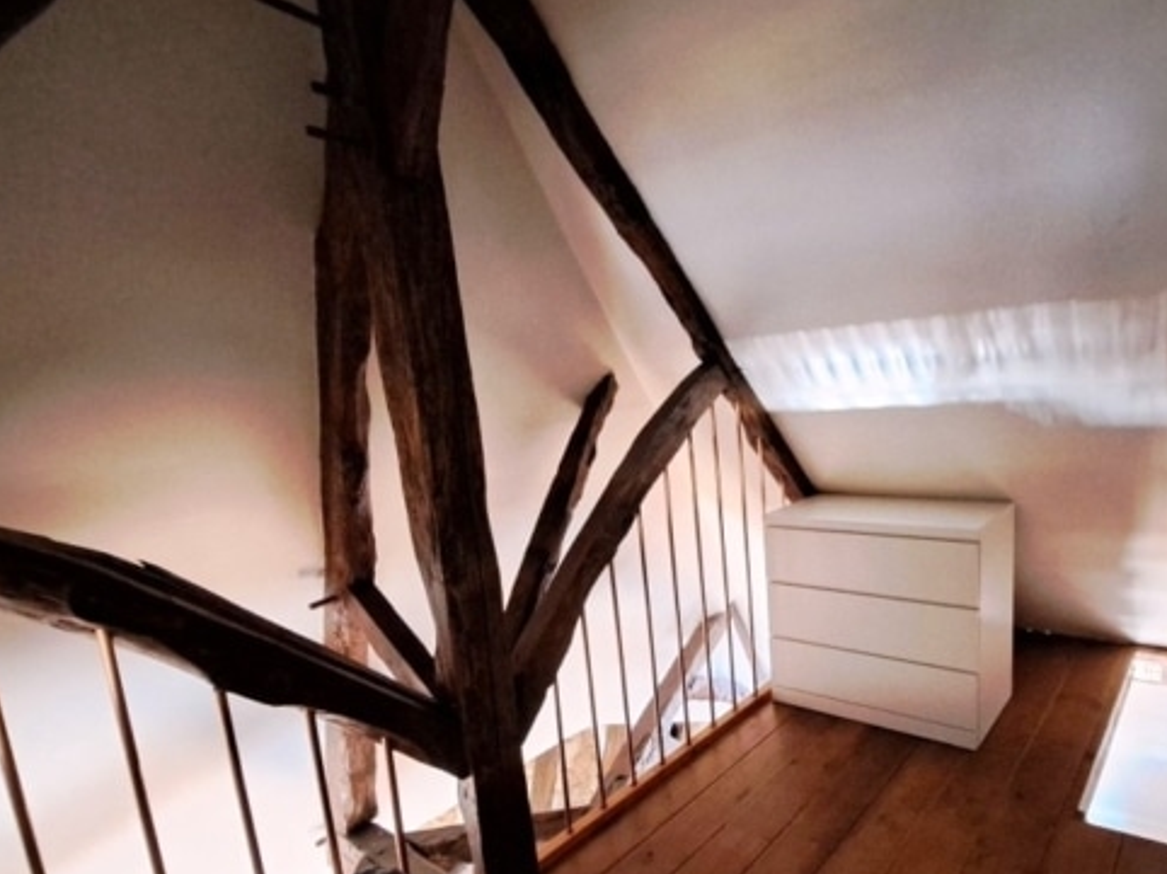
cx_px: 682
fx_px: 674
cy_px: 508
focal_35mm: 20
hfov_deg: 81.1
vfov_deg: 65.5
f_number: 2.2
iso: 400
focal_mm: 1.74
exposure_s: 1/25
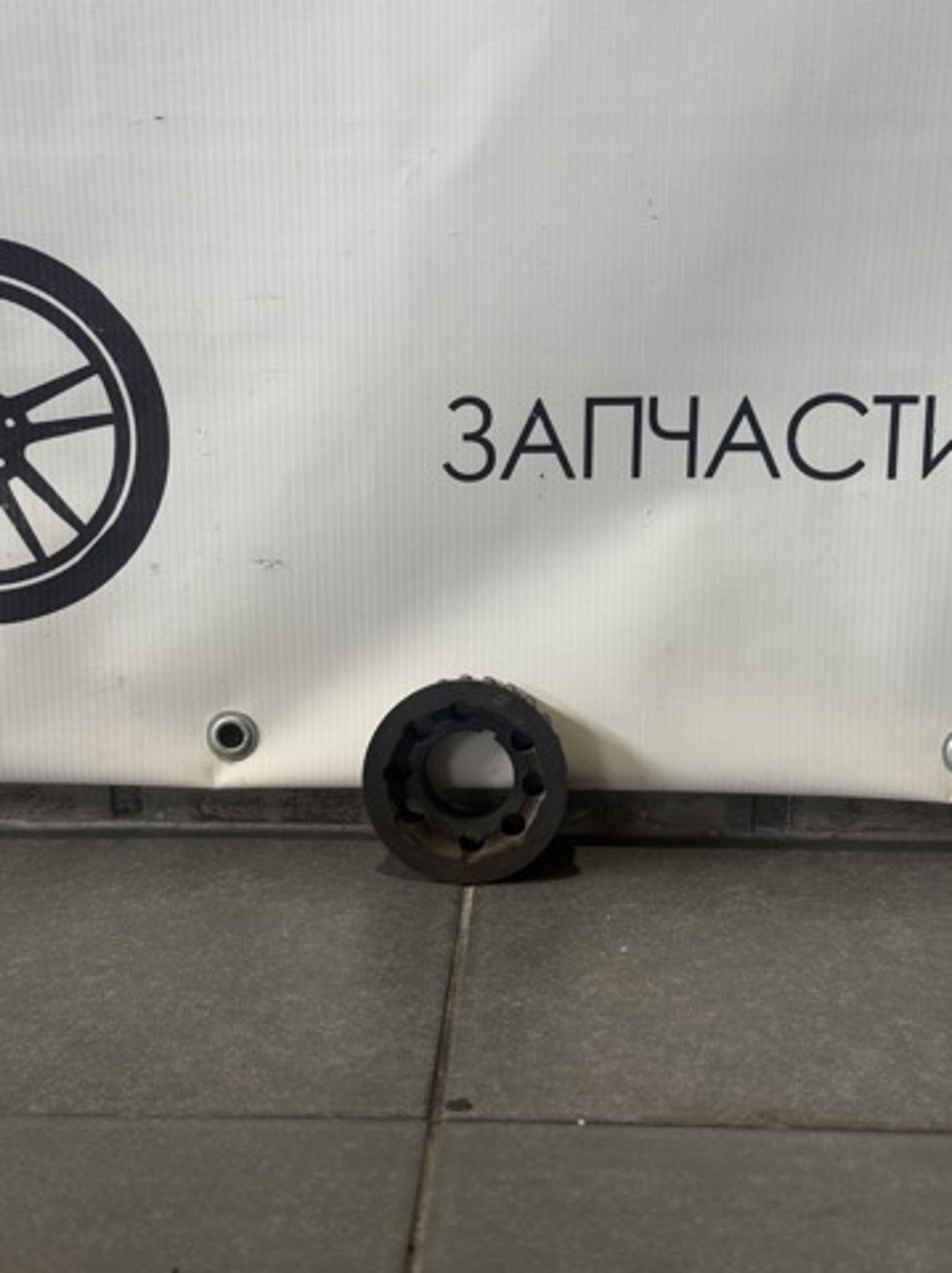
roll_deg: +0.1
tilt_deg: -13.1
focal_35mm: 48
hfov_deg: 30.2
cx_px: 476
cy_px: 636
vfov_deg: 39.7
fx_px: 1763
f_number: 1.78
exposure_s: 1/100
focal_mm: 6.76
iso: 80
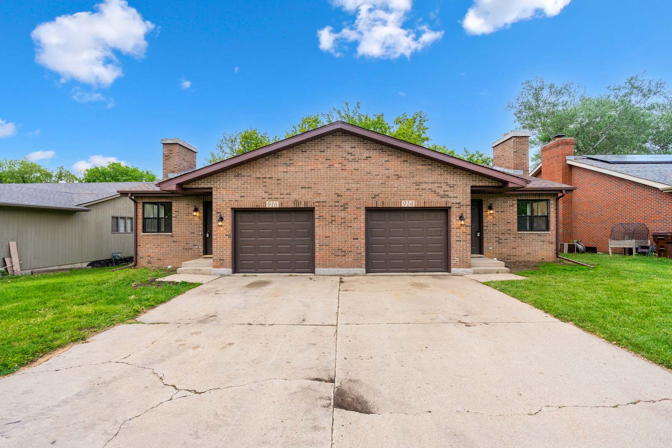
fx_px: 308
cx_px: 336
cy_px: 224
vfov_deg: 72.1
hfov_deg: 95.0
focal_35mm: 16
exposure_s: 1/1600
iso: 100
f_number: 4
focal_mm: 16.5
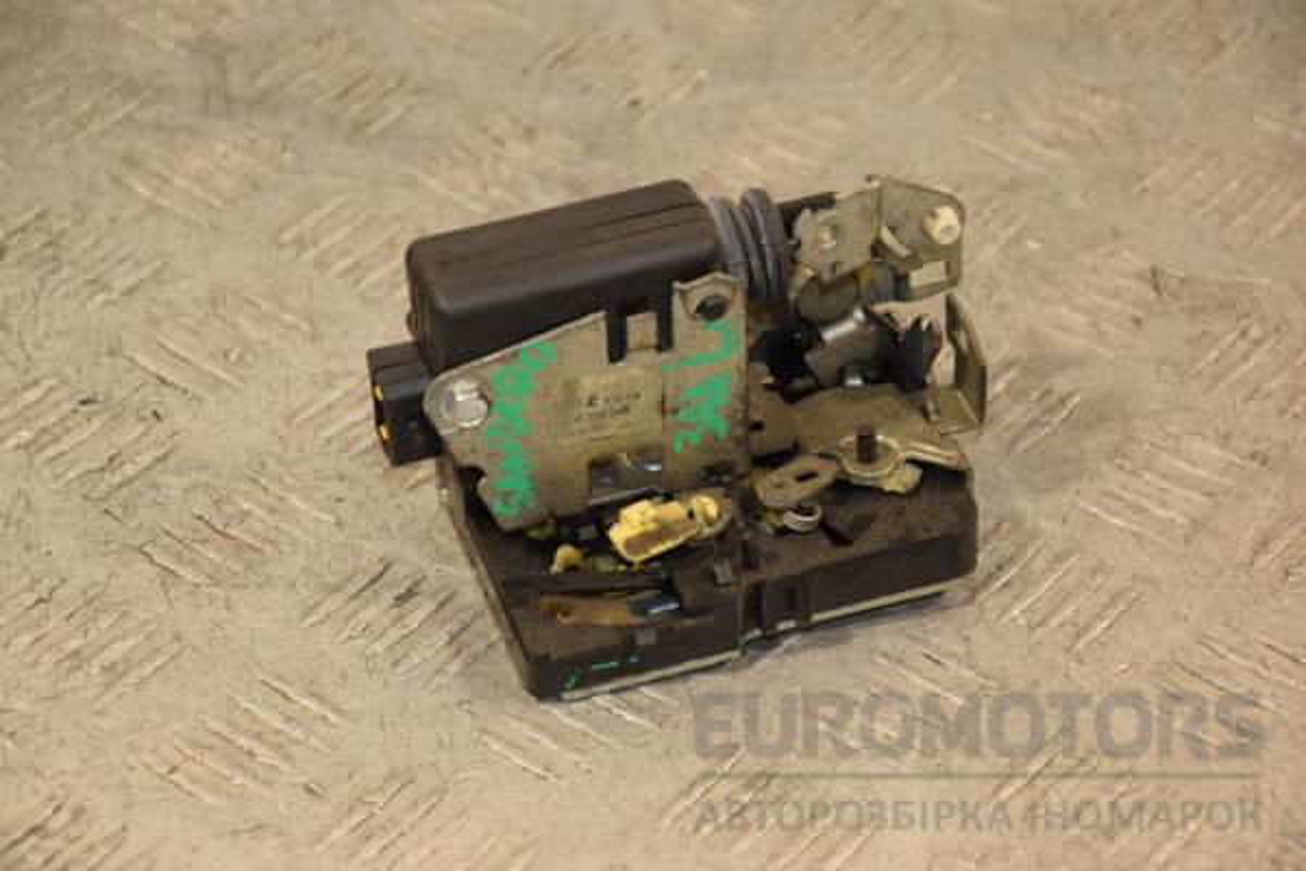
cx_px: 653
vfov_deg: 10.2
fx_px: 4897
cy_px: 436
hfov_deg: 15.2
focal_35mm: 135
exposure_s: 1/125
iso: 800
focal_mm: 90
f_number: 5.6
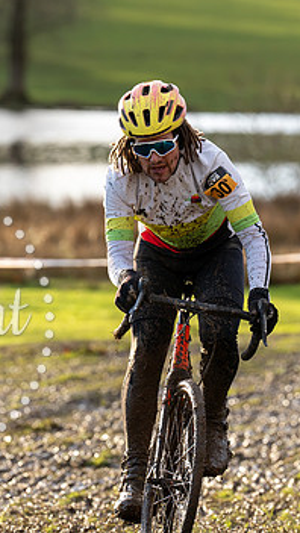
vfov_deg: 6.9
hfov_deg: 3.9
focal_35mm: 314
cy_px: 242
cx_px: 147
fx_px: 4441
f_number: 4
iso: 250
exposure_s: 1/1000
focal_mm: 182
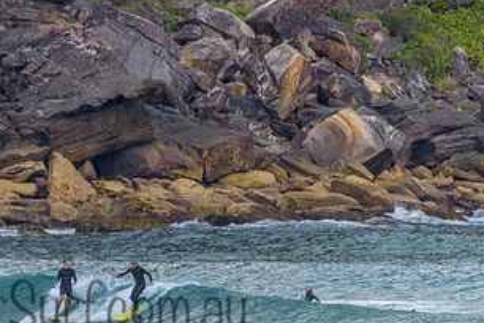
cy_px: 282
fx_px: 15608
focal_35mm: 1161
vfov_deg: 1.2
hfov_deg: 1.8
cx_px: 67
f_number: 5.6
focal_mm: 500
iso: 400
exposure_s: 1/2000
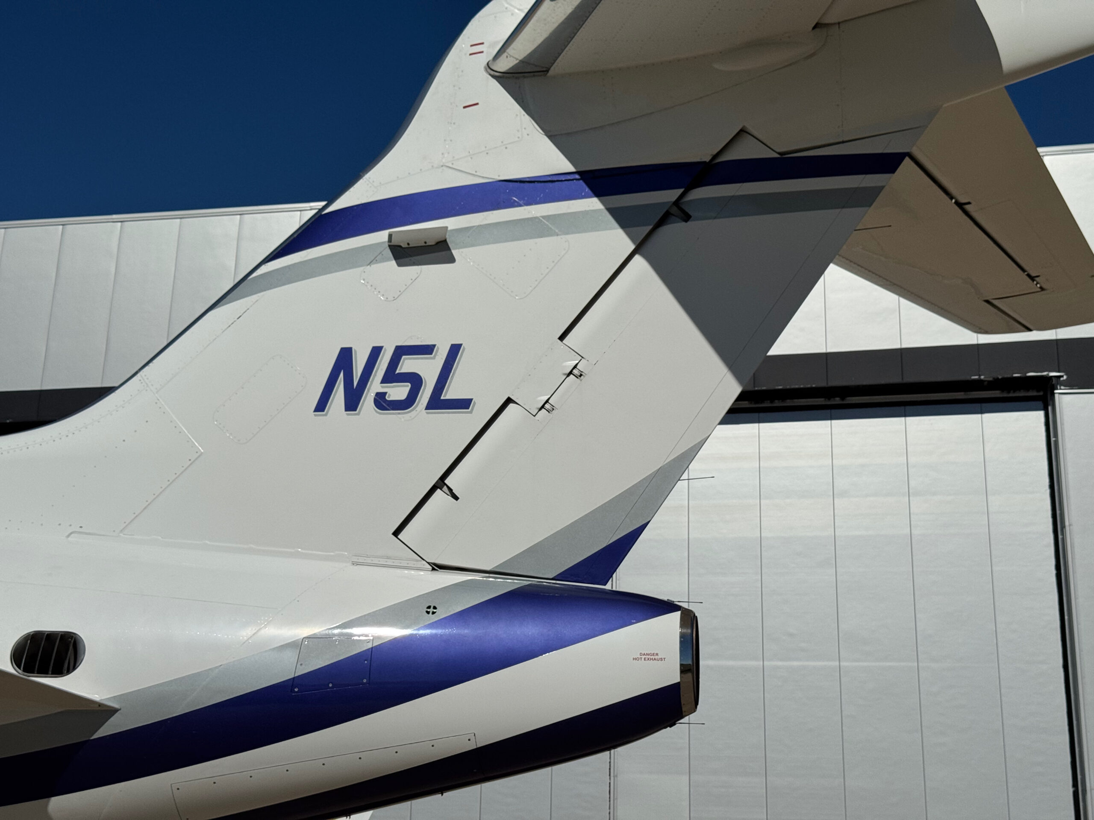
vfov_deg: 30.3
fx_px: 1517
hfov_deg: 39.7
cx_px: 547
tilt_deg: +20.2
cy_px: 410
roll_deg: -1.3
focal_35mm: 48
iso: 50
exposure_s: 1/20000
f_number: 1.78
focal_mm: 6.76
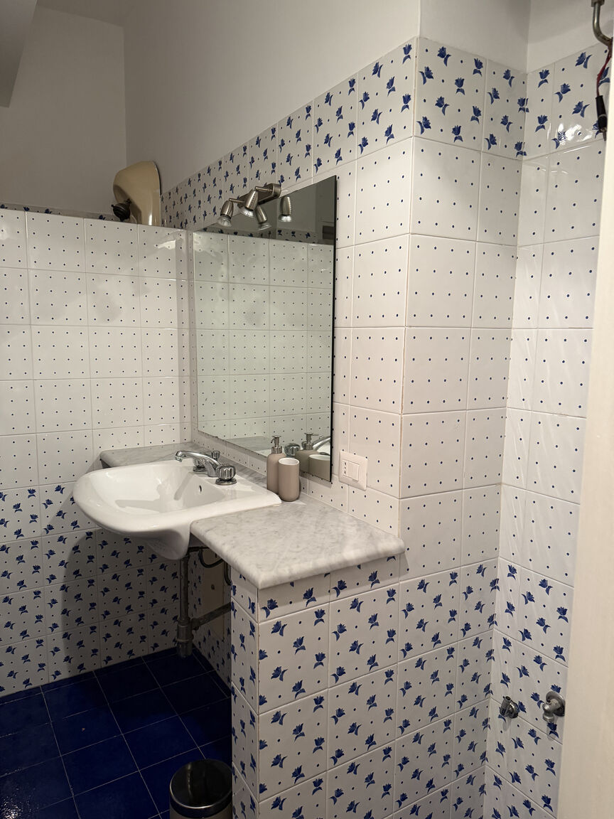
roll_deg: -0.3
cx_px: 307
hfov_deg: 56.8
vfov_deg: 71.6
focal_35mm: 24
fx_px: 568
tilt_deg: -5.1
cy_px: 410
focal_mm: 6.76
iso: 320
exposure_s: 1/50
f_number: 1.78
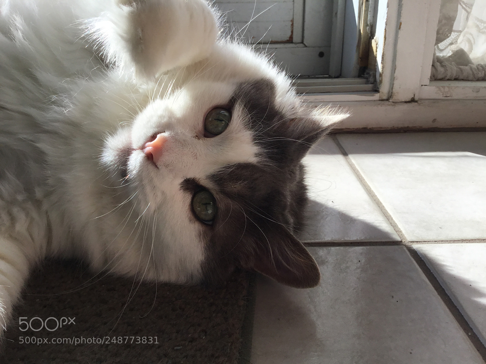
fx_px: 435
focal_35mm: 31
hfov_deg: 58.4
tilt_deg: -22.0
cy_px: 182
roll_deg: -0.3
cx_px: 243
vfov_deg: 45.4
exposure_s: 1/574
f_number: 2.4
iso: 25
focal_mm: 3.3
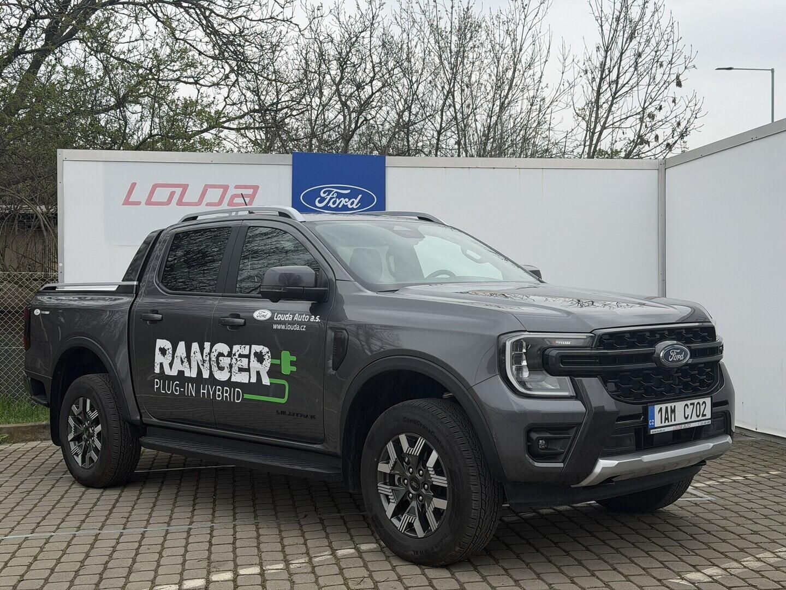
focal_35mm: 48
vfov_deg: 30.3
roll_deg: +1.5
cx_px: 393
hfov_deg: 39.7
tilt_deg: +0.2
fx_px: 1090
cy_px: 295
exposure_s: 1/4329
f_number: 1.78
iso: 64
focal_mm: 6.76
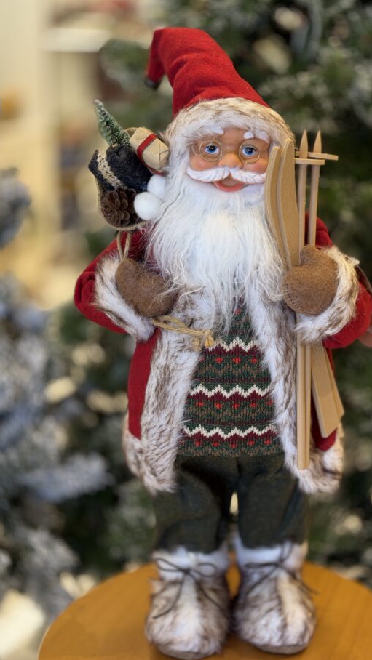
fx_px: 1034
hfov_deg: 20.3
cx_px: 246
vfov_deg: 35.4
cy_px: 302
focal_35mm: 59
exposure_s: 1/60
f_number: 1.78
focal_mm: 6.76
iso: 80
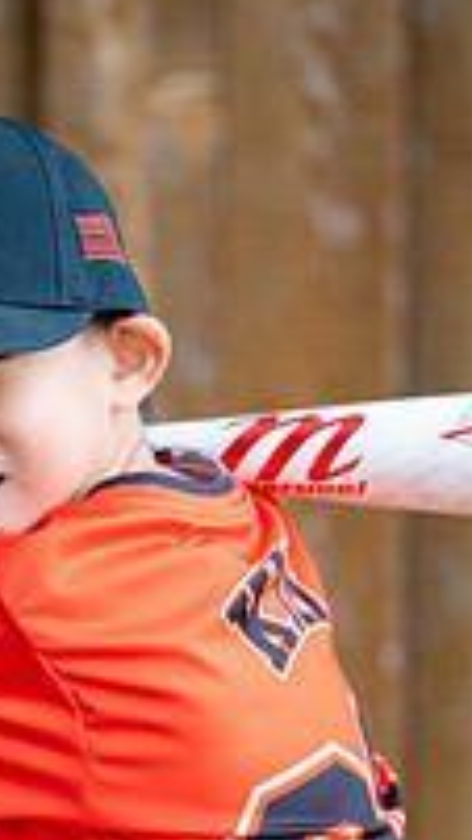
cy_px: 632
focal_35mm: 210
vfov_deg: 10.2
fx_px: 4674
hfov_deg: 5.8
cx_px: 49
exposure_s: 1/640
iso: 500
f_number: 1.2
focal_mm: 50
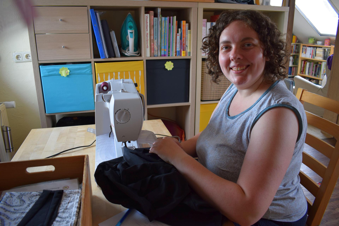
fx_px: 254
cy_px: 113
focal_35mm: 27
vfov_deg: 47.9
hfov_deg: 67.4
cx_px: 170
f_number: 4
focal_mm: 18
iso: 500
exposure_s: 1/60
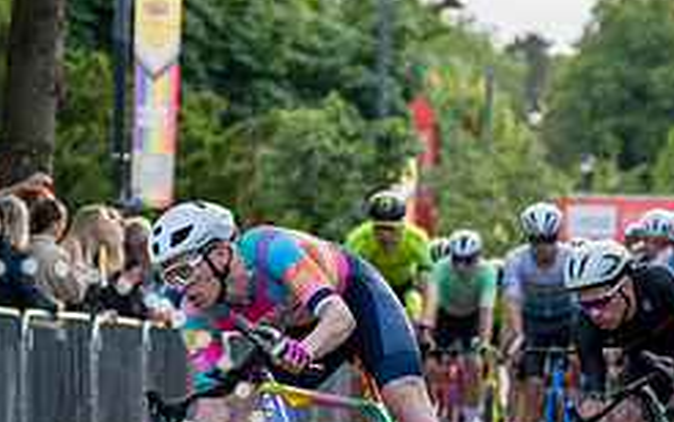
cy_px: 230
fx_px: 4135
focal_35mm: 225
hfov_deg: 9.3
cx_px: 493
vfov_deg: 5.8
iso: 1000
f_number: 2.8
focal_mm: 70
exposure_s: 1/800
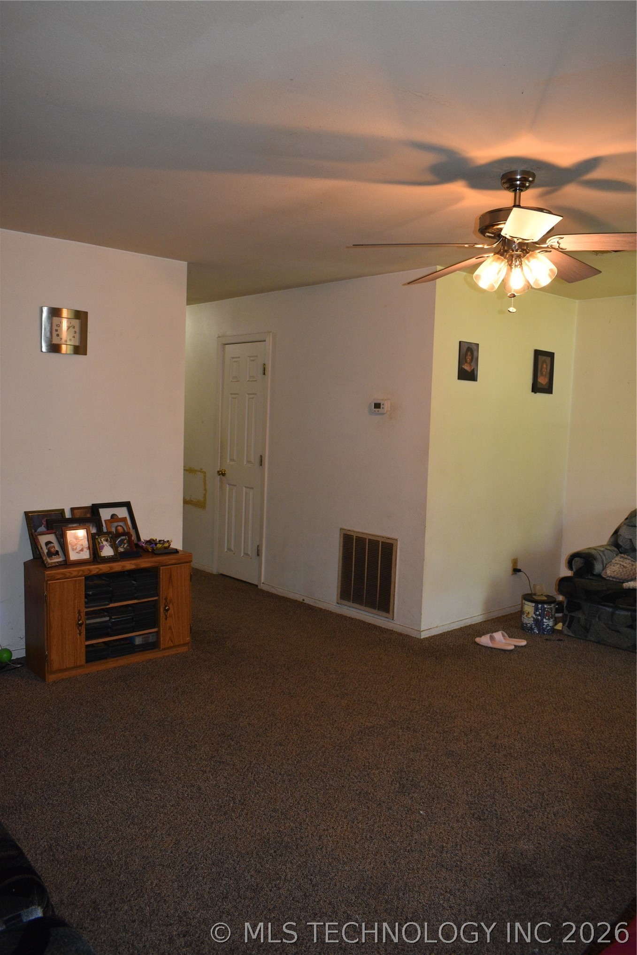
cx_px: 318
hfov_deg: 47.9
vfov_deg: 67.4
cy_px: 478
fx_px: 717
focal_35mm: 27
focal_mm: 18
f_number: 5
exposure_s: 1/100
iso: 800
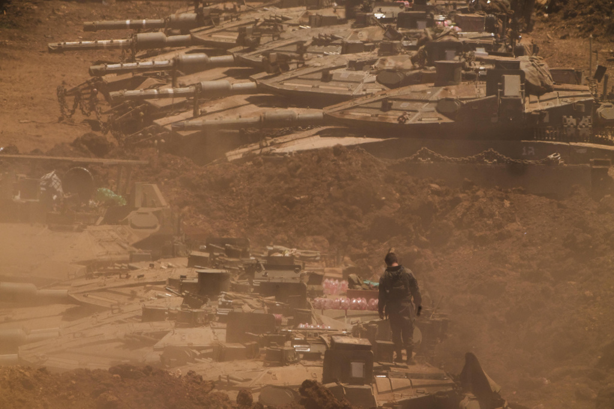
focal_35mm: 800
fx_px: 13639
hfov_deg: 2.6
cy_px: 204
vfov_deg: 1.7
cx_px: 307
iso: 800
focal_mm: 800
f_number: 16
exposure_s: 1/1000
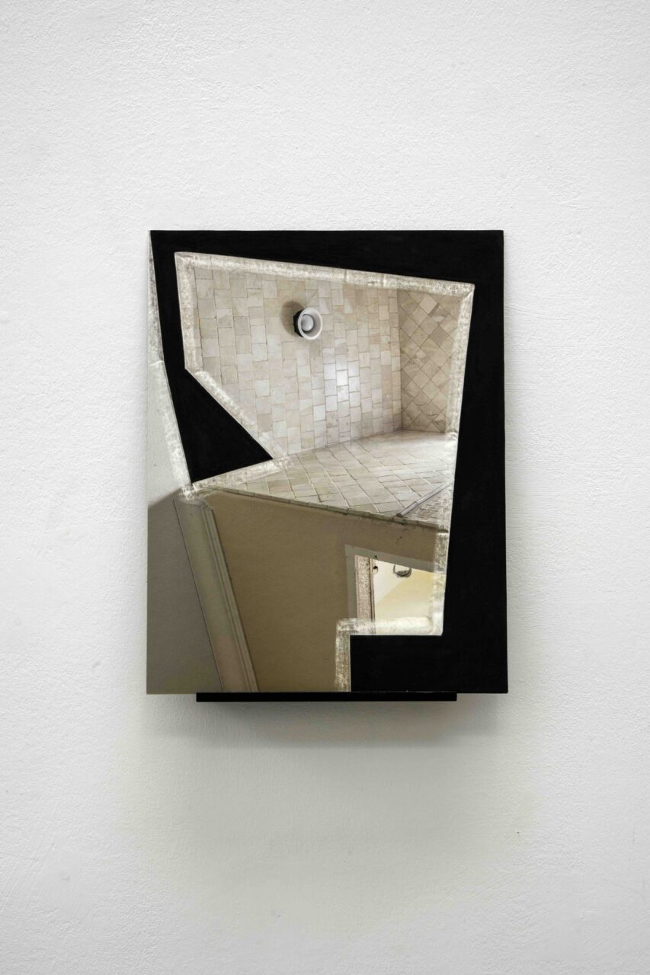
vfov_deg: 28.8
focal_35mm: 70
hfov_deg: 19.5
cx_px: 325
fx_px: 1896
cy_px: 488
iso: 320
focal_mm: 70
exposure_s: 1/10
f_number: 16
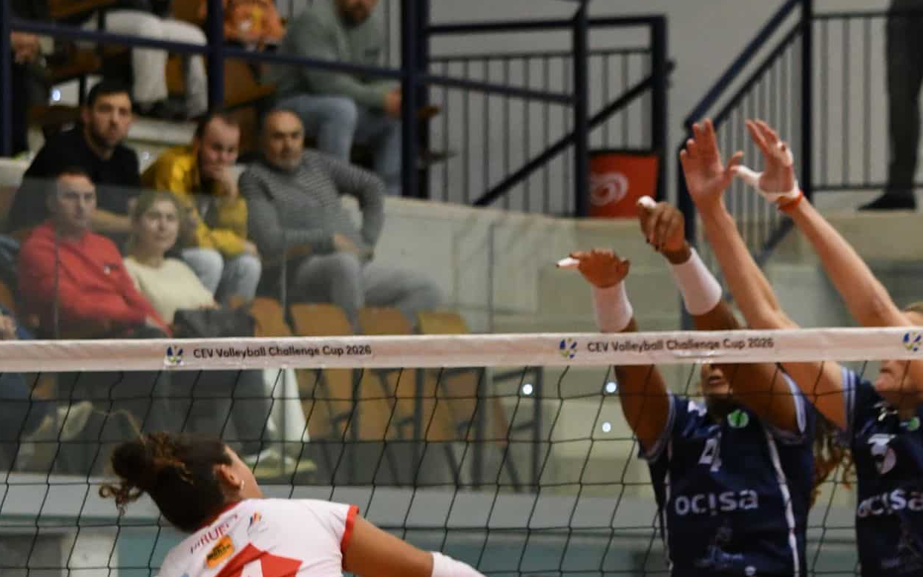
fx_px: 7975
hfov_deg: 6.6
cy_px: 560
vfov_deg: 4.1
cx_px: 632
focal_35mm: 317
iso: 3600
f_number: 4.5
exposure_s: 1/500
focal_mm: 86
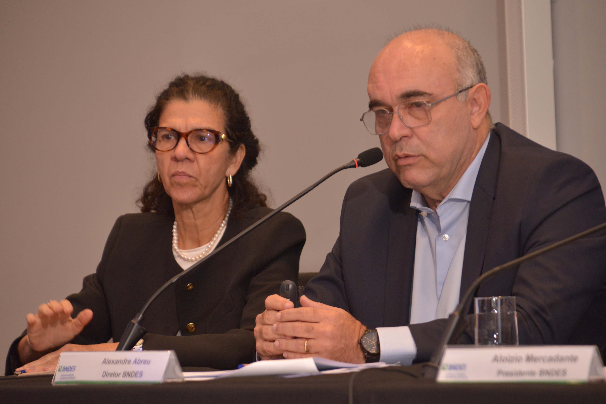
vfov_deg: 7.4
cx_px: 303
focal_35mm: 185
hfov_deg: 11.1
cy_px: 202
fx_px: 3114
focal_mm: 185
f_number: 6.3
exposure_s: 1/200
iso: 2000
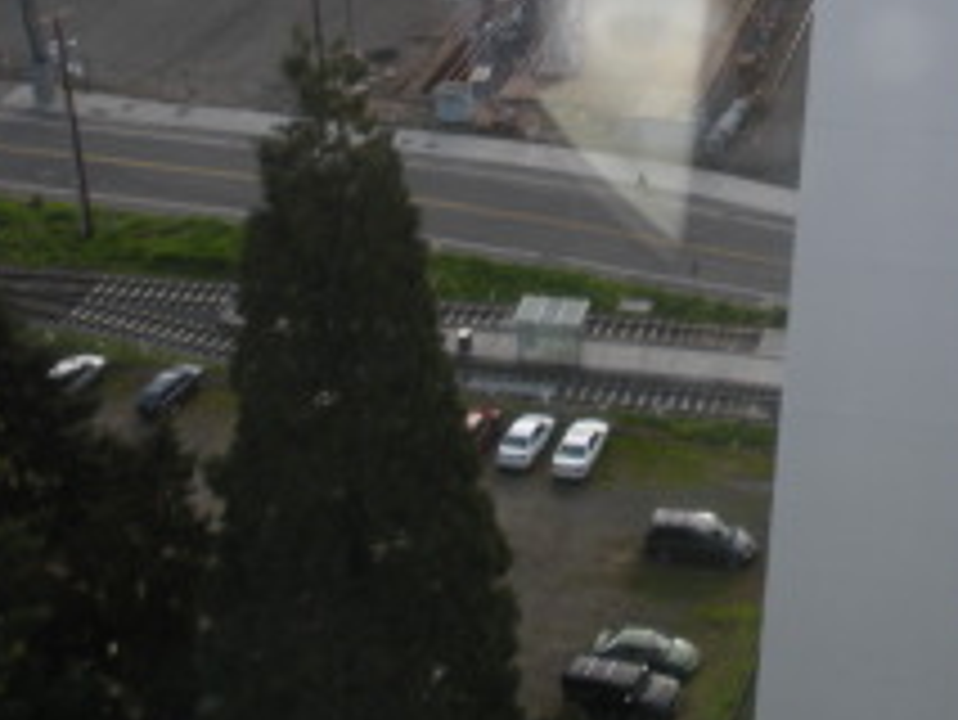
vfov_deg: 18.6
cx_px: 747
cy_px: 0
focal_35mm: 77
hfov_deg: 25.0
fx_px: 2132
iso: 64
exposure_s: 1/97.7
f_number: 3.5
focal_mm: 6.3
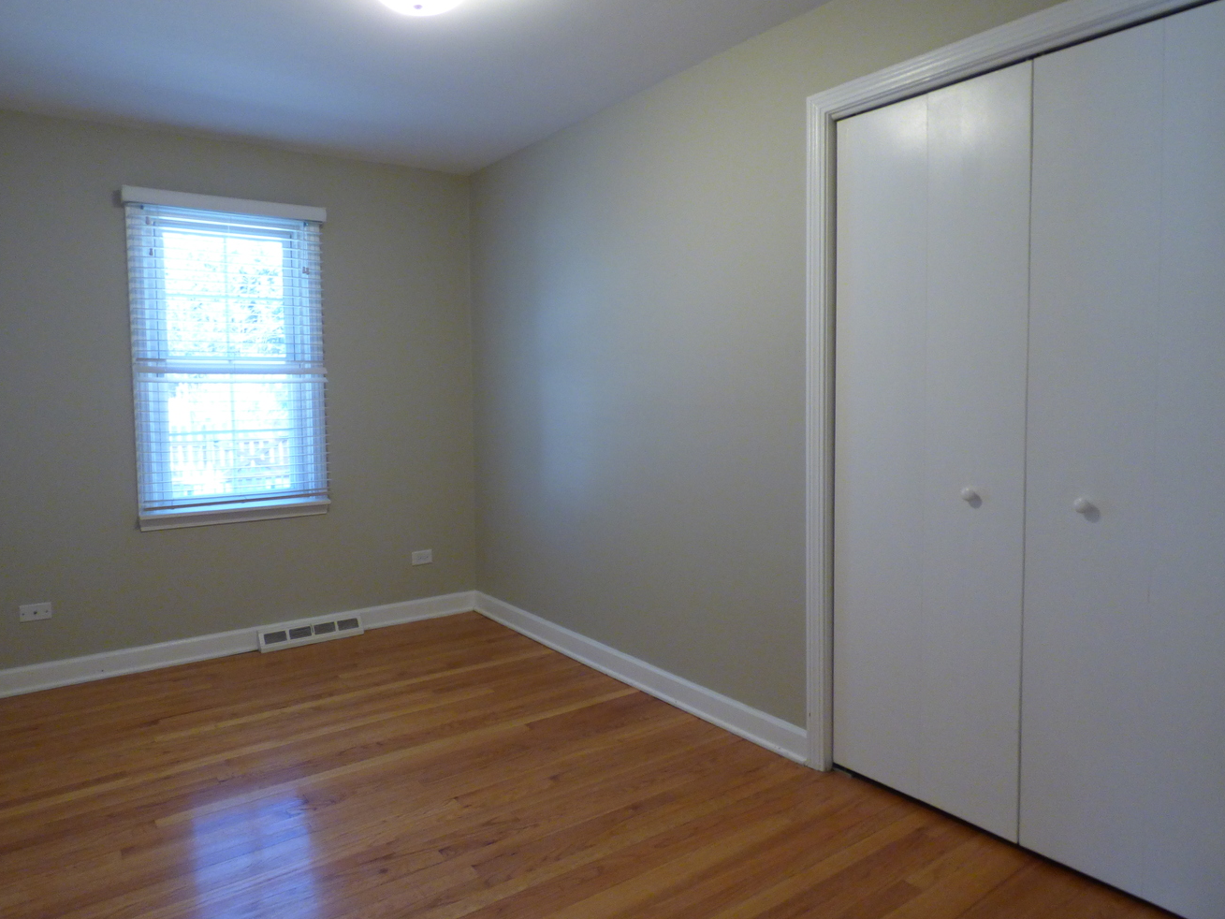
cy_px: 442
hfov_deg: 76.2
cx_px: 555
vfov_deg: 61.1
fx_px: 779
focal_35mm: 22
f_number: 2.8
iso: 320
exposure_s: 1/60
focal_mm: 3.58
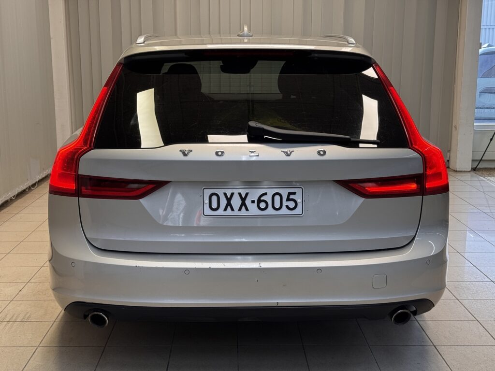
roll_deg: -0.2
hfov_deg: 39.7
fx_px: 686
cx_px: 248
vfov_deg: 30.3
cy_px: 186
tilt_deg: -10.6
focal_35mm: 48
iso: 100
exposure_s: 1/100
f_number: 1.78
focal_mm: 6.76
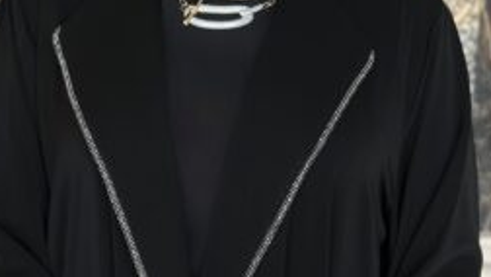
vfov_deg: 14.4
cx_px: 205
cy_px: 250
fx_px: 1081
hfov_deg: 25.6
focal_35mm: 83
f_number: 1.78
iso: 250
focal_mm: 6.86
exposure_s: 1/60
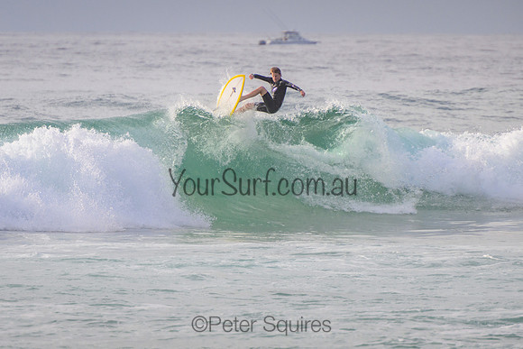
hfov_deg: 3.7
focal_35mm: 550
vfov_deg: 2.5
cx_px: 224
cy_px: 181
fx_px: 7994
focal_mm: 400
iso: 320
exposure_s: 1/2000
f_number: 5.6
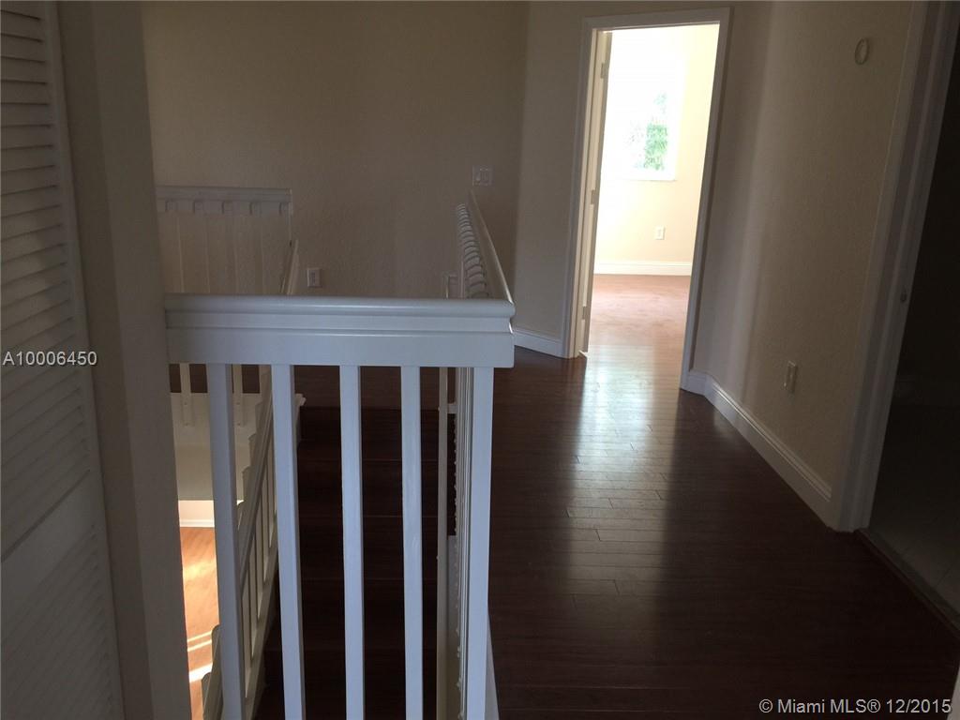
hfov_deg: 61.7
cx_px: 480
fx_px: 804
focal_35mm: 29
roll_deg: -2.3
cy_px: 360
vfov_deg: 48.2
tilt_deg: -15.2
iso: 40
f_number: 2.2
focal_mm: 4.15
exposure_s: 1/15
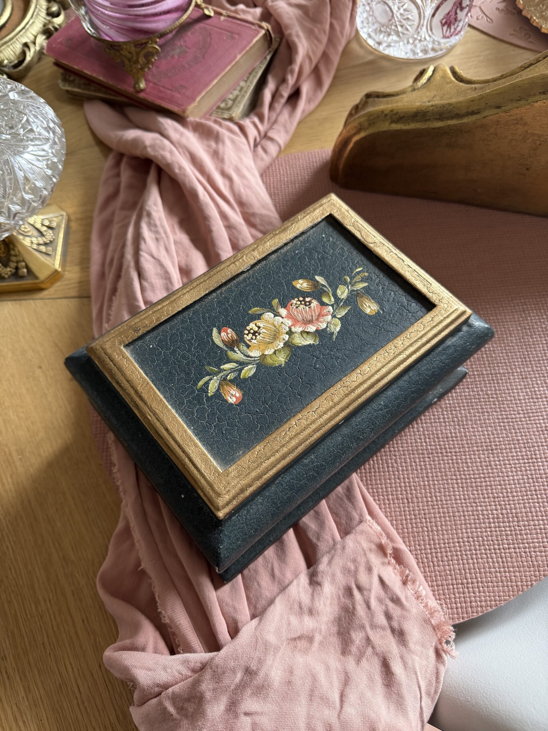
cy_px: 366
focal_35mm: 24
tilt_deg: -64.3
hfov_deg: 56.8
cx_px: 274
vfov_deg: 71.6
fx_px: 507
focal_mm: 6.76
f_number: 1.78
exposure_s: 1/98
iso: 200
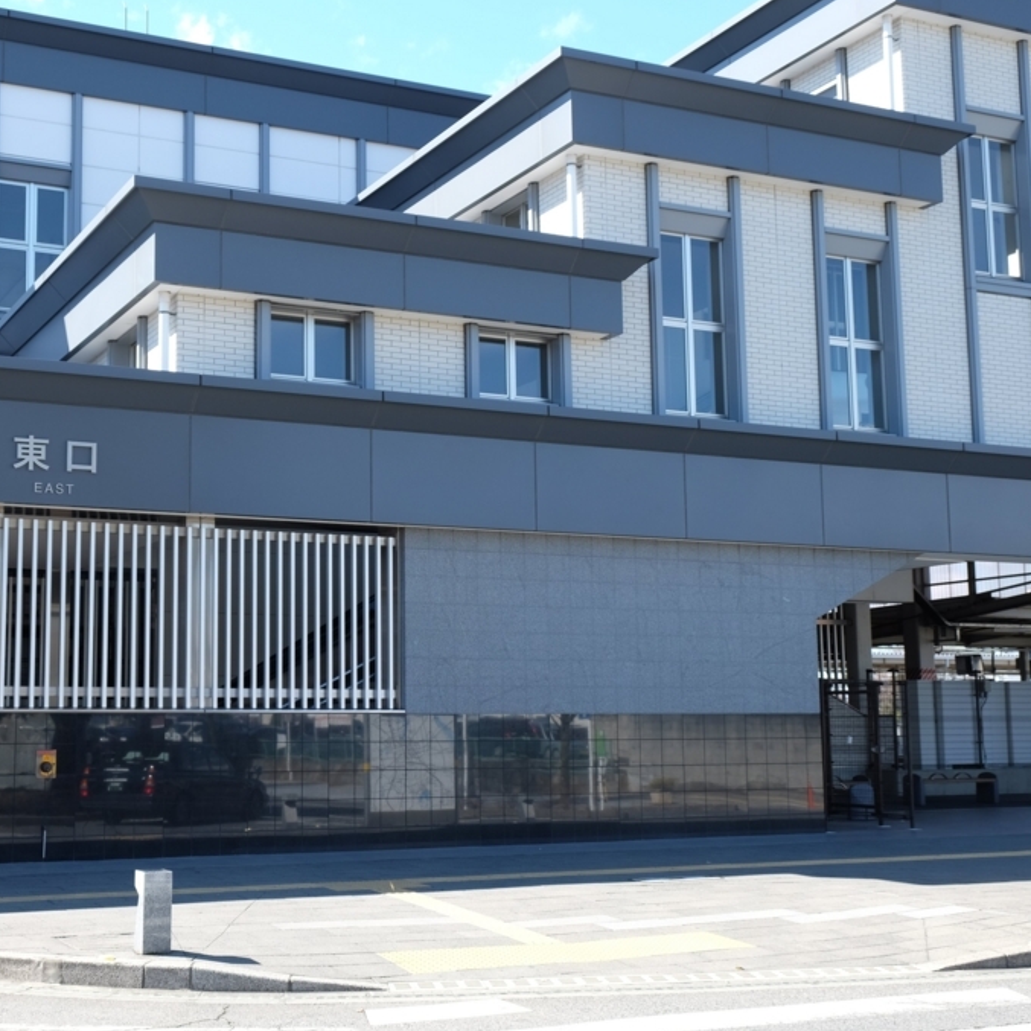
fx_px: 1516
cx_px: 352
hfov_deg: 37.2
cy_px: 512
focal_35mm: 45
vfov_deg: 37.6
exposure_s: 1/160
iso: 200
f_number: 5.6
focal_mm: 23.3
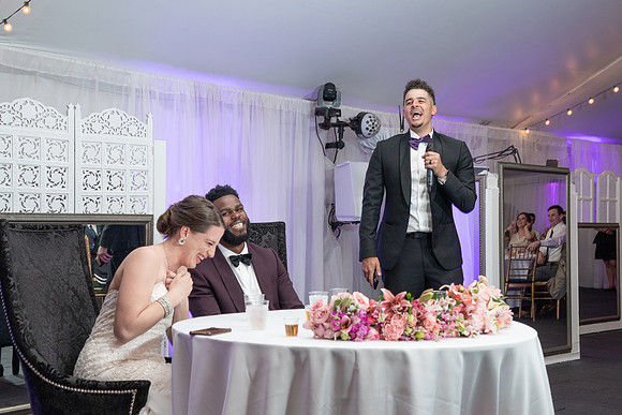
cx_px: 304
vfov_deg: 28.0
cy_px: 207
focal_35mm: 48
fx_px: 831
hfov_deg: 41.0
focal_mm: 46
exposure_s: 1/100
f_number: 5.6
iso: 2000
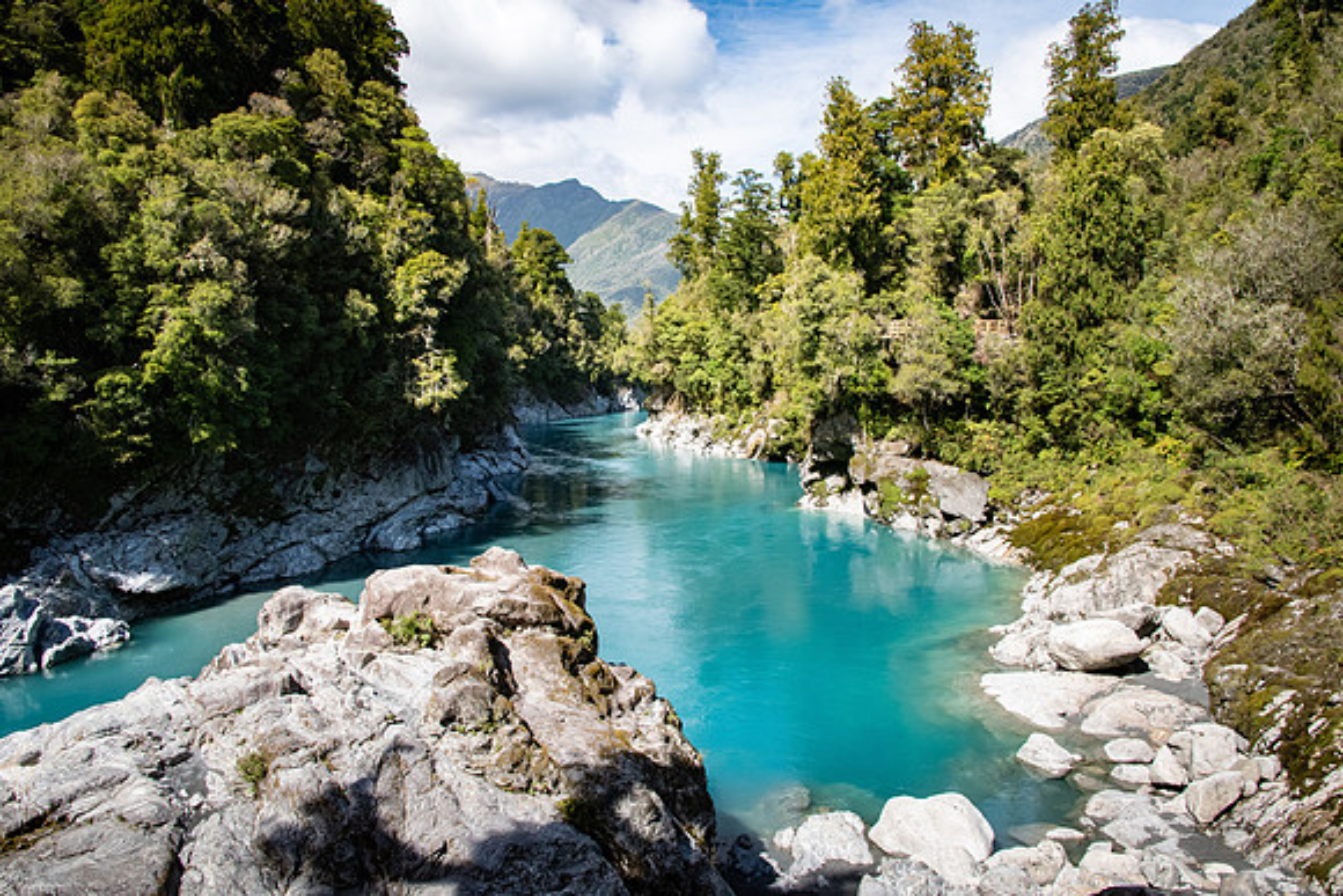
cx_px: 672
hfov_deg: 65.5
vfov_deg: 46.4
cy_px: 448
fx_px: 1045
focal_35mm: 28
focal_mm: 28
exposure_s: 1/320
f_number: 14
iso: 2000
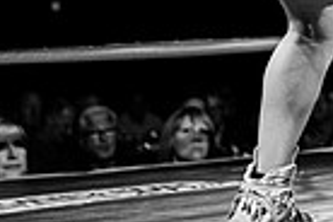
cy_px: -259
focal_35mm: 195
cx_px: 472
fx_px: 1804
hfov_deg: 10.3
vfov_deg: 6.8
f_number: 2.8
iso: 1600
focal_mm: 40
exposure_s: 1/1250
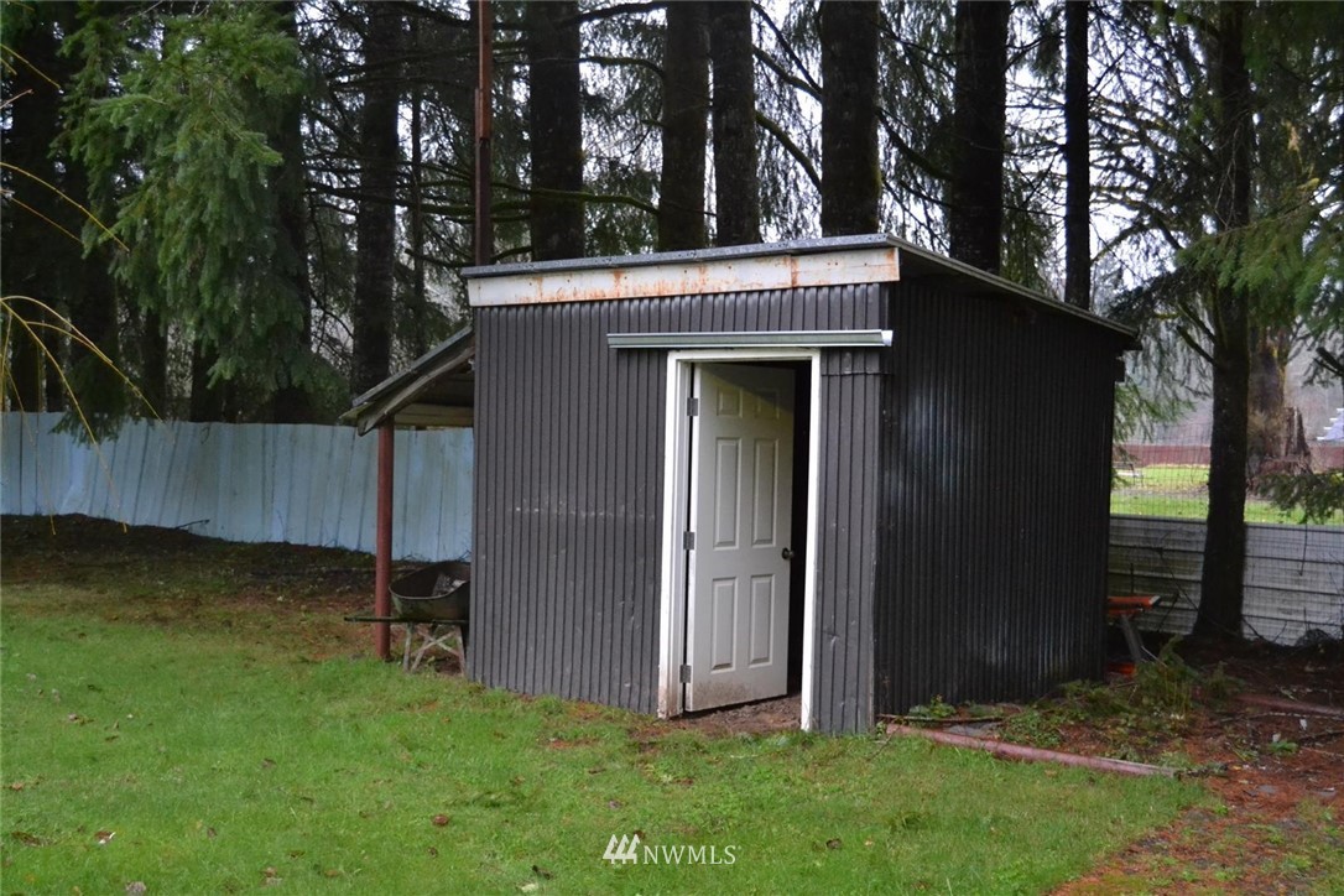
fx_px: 1568
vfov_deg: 31.9
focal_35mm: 42
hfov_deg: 46.4
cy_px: 448
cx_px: 672
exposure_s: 1/30
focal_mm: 28
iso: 3200
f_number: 4
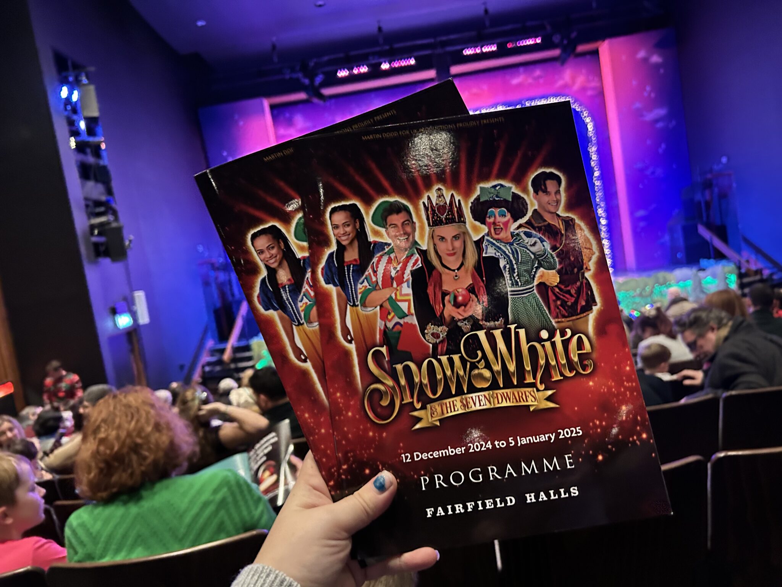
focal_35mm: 26
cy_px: 294
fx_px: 587
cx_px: 391
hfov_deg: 67.3
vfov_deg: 53.1
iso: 500
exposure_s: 1/25
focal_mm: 5.7
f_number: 1.5
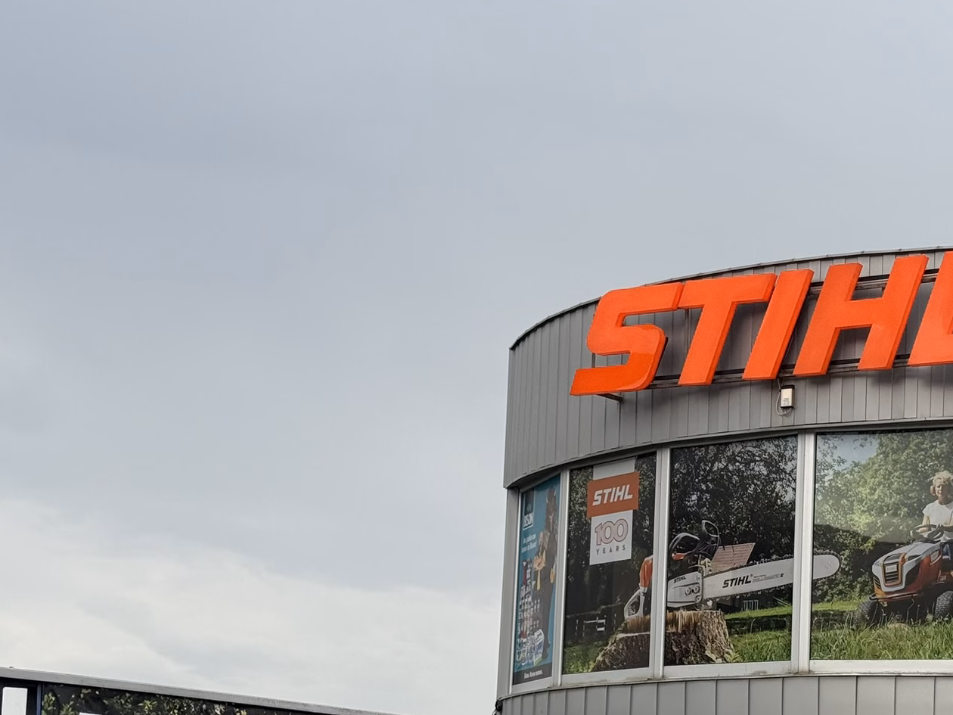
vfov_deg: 18.7
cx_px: 761
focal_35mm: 78
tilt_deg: +7.7
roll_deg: -2.3
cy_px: 561
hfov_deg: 24.6
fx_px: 2147
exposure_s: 1/566
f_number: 1.78
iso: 64
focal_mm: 6.76
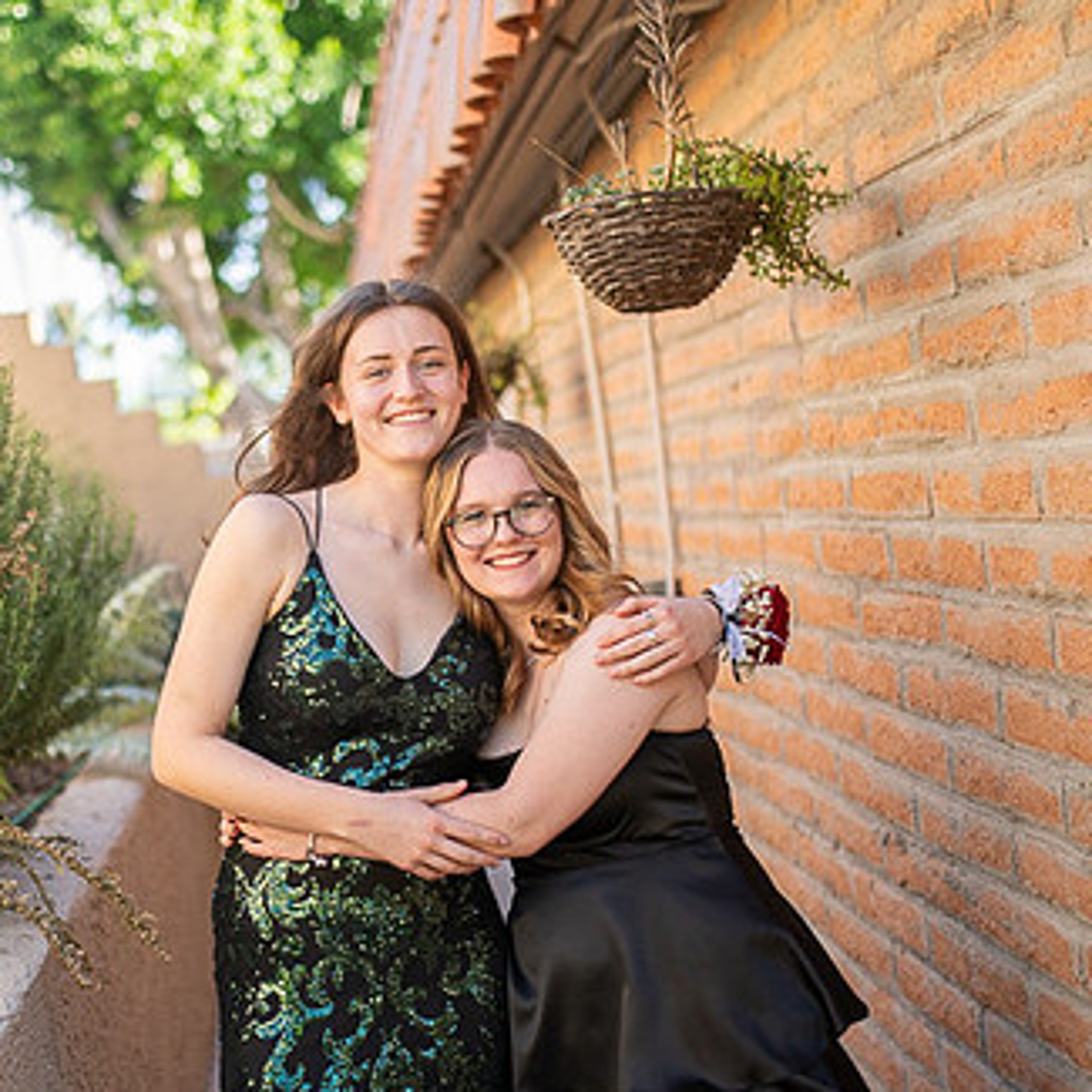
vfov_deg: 32.2
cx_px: 292
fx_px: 1892
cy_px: 595
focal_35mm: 53
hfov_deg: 31.7
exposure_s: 1/5000
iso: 400
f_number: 1.4
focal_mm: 35
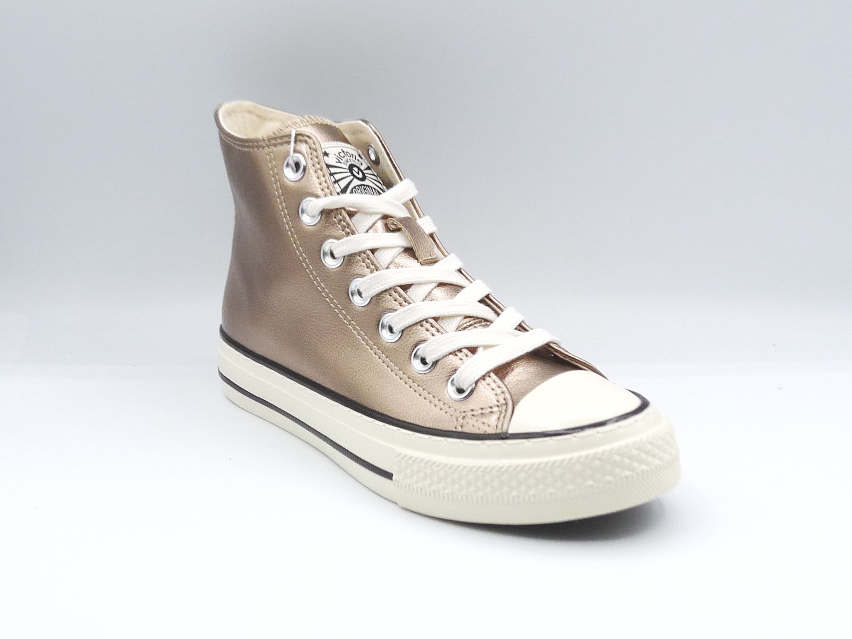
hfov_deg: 38.2
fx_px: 1231
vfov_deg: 29.1
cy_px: 320
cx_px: 426
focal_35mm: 50
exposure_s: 1/250
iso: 100
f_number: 4.5
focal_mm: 4.9
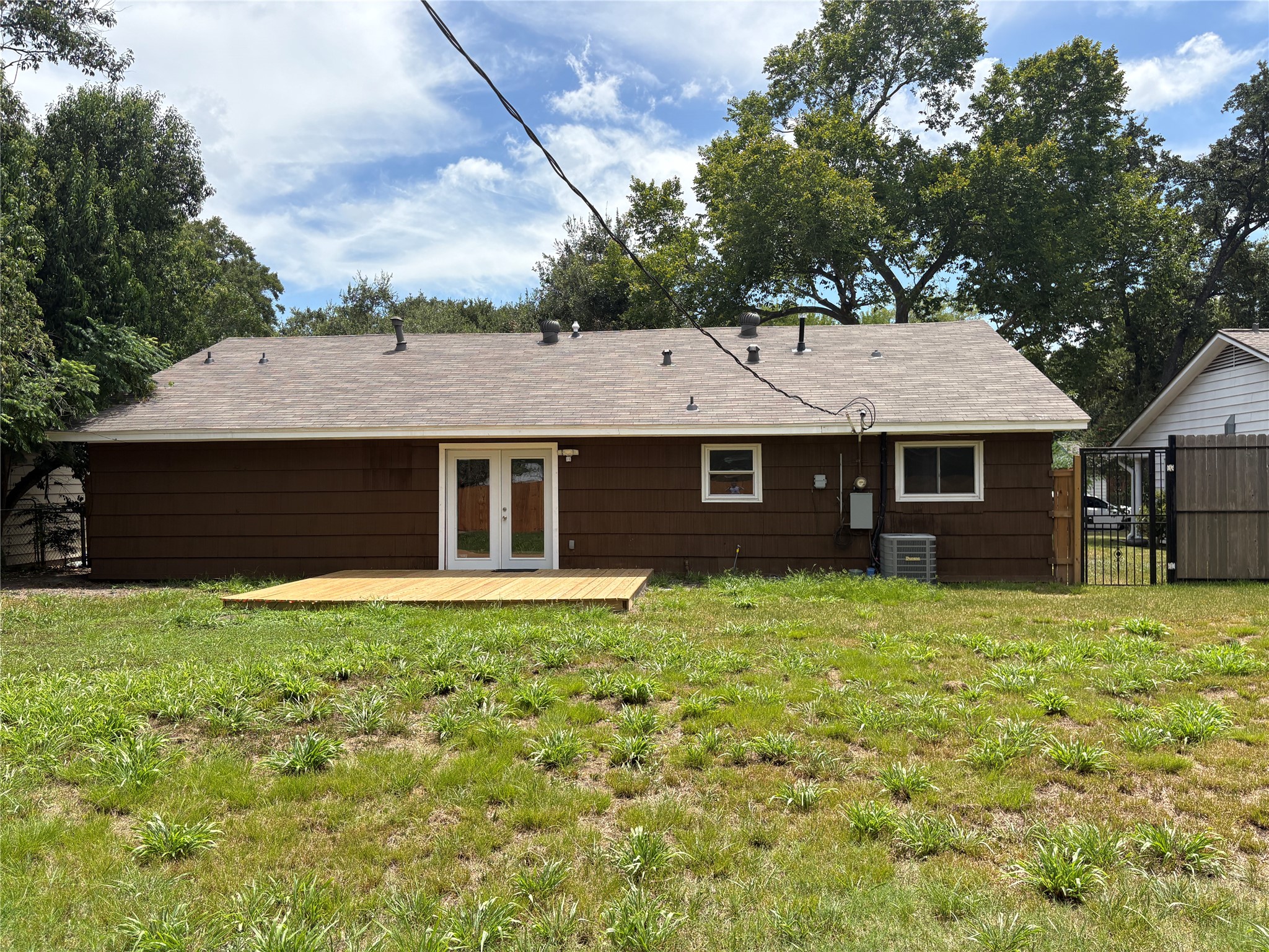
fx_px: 953
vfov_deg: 53.1
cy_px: 476
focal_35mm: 26
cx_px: 634
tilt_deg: -0.2
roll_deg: +0.5
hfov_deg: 67.3
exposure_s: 1/2451
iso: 50
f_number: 1.6
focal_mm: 5.96
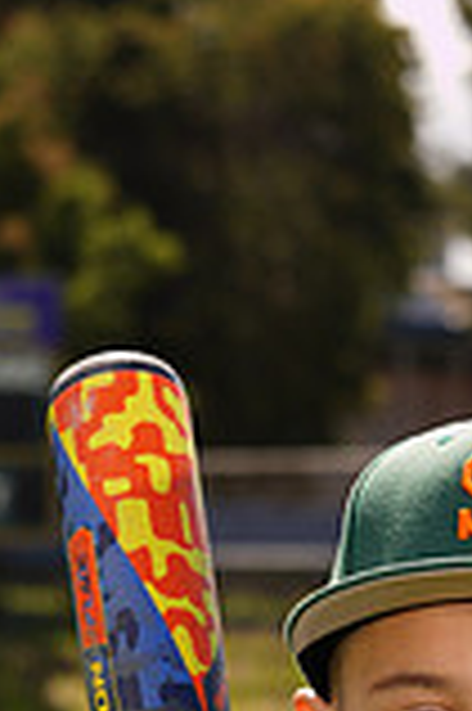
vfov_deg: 5.6
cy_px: 1094
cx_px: 272
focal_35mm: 367
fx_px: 7233
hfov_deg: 3.7
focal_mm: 100
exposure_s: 1/160
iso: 80
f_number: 9
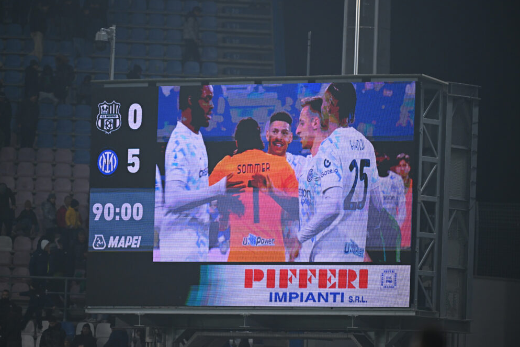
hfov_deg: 5.0
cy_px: 176
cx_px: 256
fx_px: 5952
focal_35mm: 412
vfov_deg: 3.3
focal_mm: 400
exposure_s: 1/1600
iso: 1600
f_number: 2.8
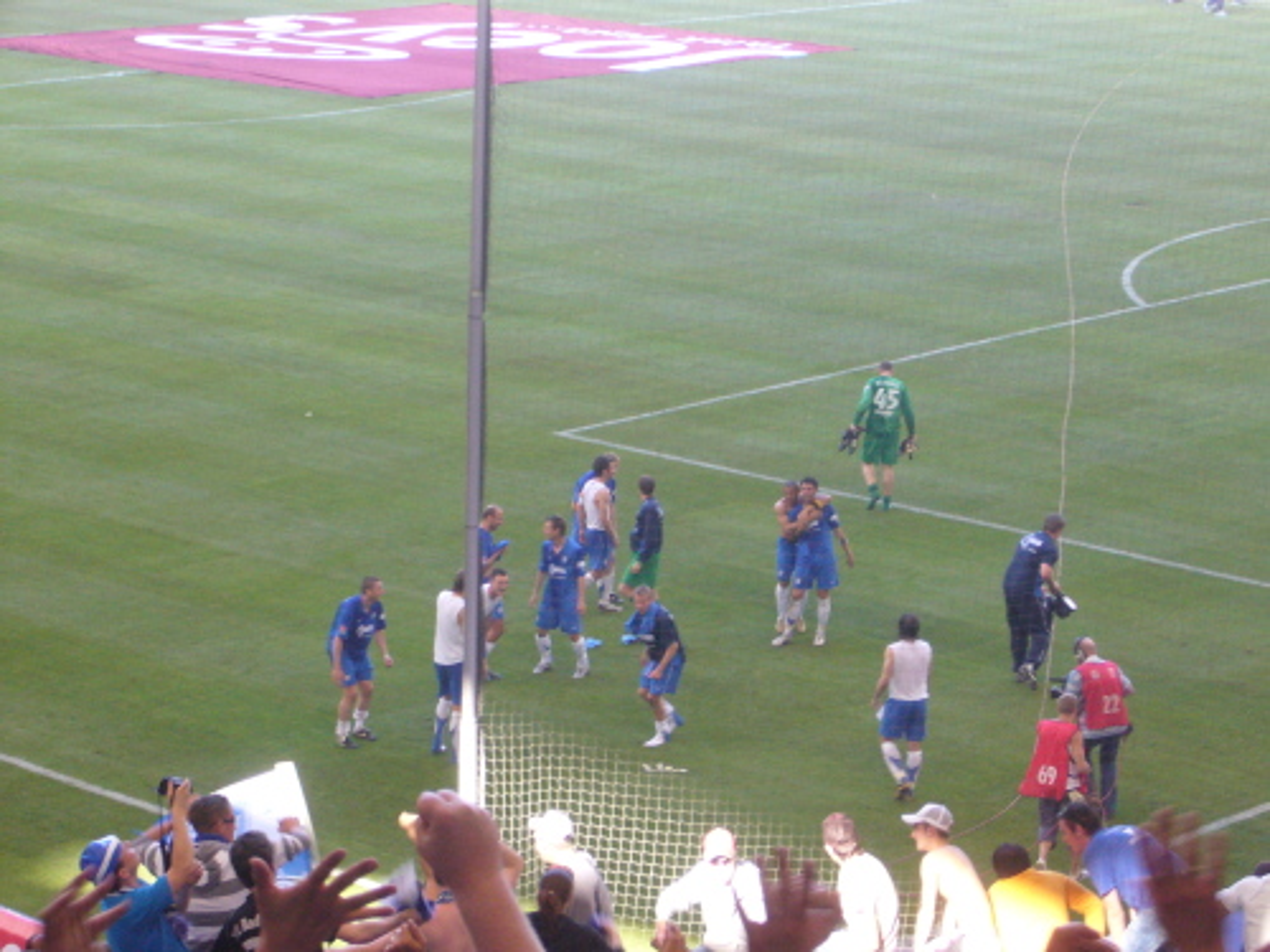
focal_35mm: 105
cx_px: 635
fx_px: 3852
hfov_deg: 18.7
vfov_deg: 14.1
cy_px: 476
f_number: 5
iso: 200
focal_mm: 17.4
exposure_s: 1/60
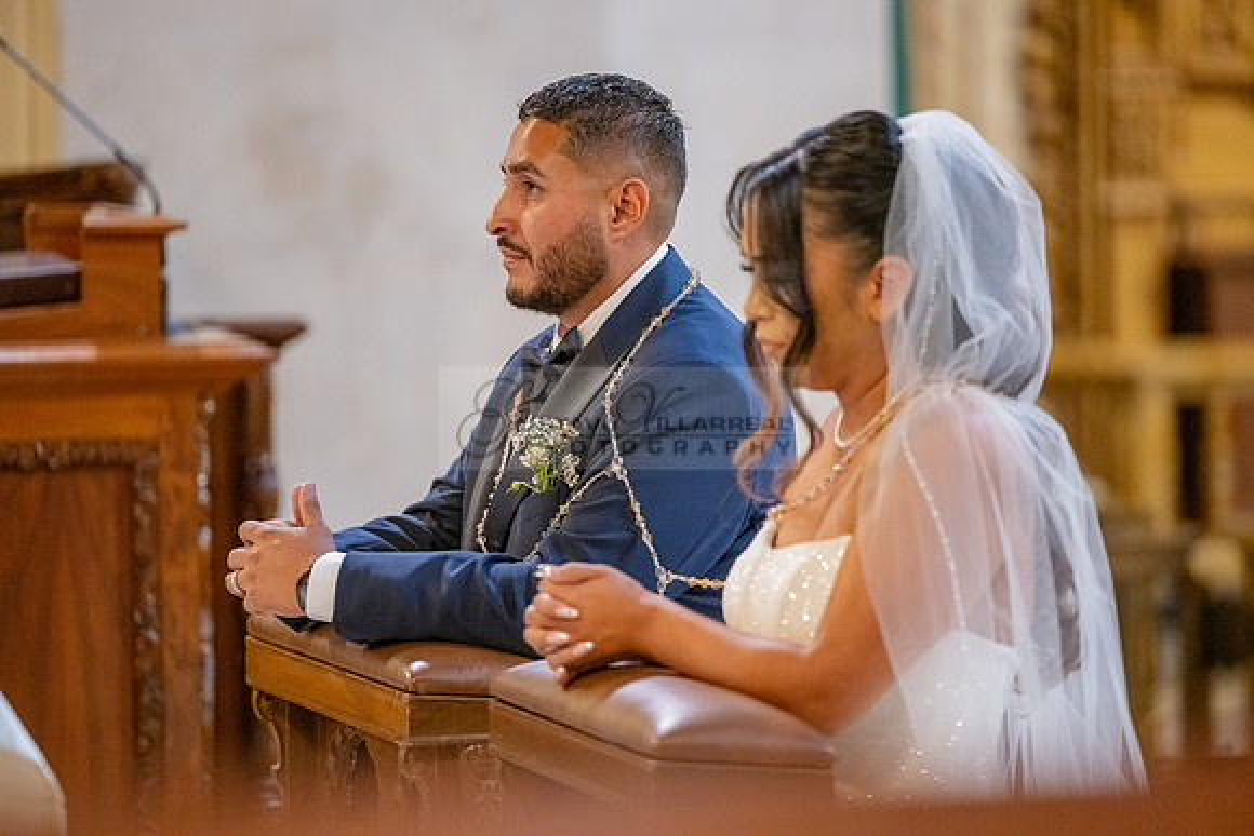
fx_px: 6968
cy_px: 418
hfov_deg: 10.3
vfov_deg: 6.9
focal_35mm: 200
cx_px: 627
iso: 2000
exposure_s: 1/200
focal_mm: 200
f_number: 2.8
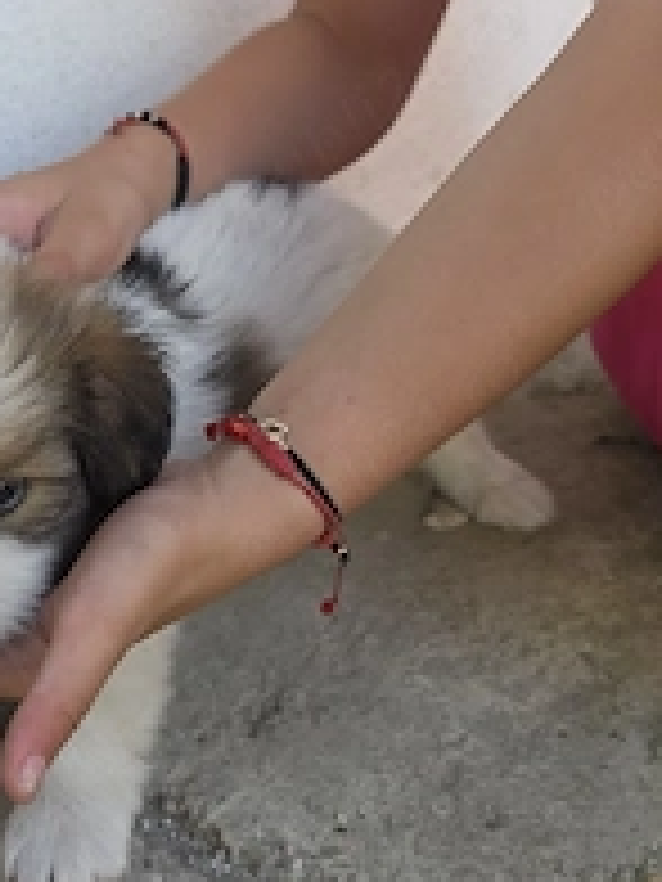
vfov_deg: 40.3
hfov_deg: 30.0
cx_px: 117
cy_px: 513
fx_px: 1198
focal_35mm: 47
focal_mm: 6.5
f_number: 1.4
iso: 40
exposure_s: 1/182
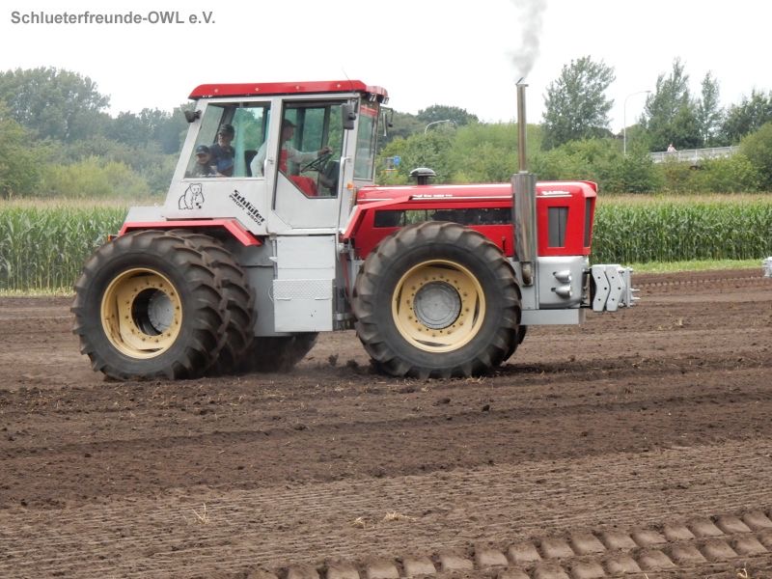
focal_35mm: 117
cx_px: 386
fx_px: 2609
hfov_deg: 16.8
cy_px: 290
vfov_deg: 12.7
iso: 400
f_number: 5.6
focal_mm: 20.9
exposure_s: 1/200
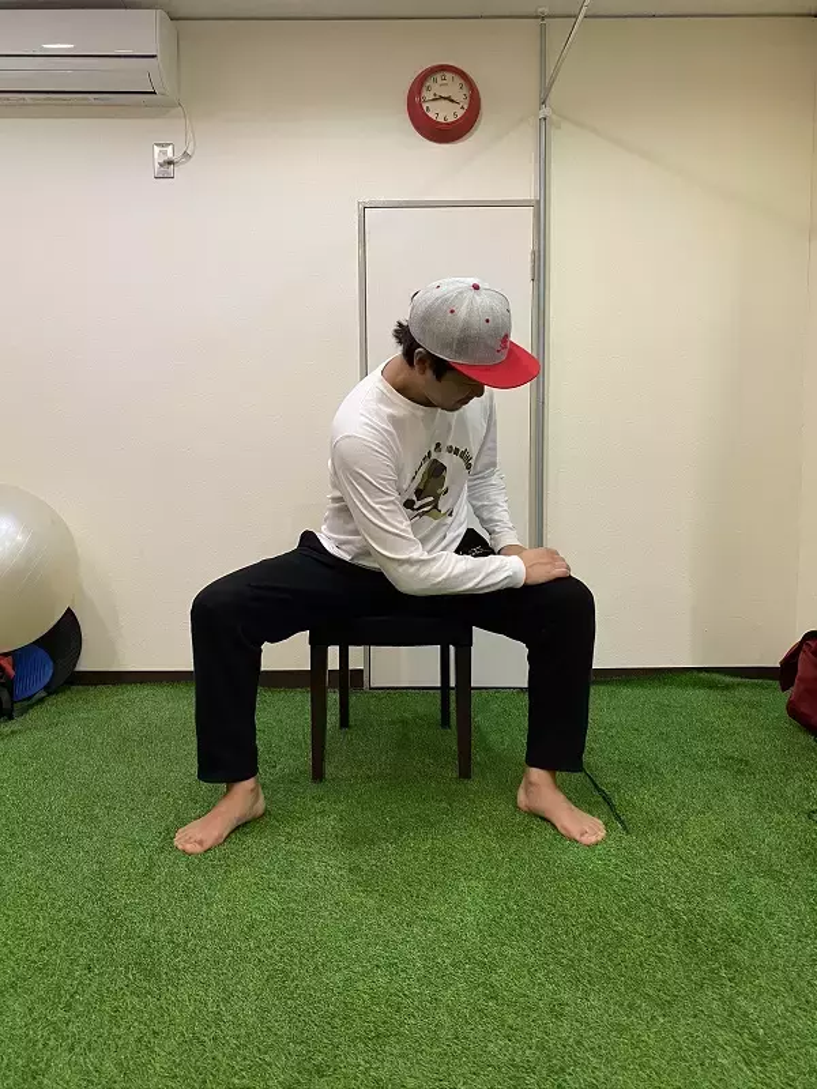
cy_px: 544
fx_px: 818
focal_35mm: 26
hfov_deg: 53.1
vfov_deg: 67.3
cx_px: 408
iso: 200
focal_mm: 4.25
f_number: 1.8
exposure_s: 1/50
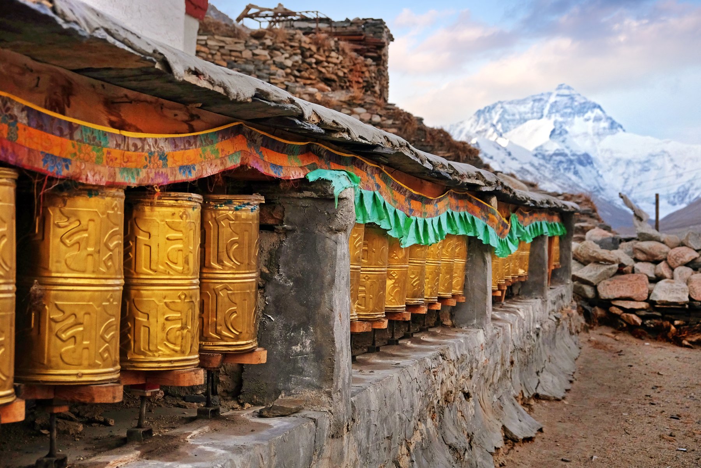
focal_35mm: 56
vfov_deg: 24.2
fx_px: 1090
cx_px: 350
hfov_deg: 35.6
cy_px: 234
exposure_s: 1/500
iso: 400
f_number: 4.5
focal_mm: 37.4
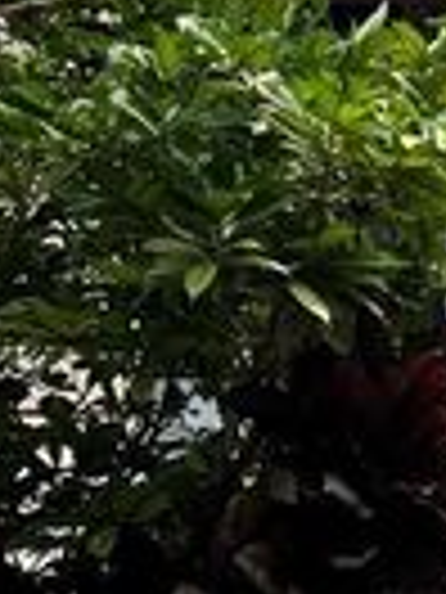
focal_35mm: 131
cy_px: -47
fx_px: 2250
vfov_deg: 14.7
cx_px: -59
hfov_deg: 11.1
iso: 50
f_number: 1.6
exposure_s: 1/577
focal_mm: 5.1
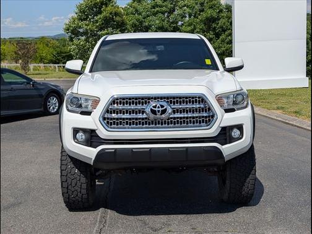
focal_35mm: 49
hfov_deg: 38.9
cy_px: 117
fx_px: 442
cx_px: 156
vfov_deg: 29.7
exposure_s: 1/3333
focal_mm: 6.9
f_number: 1.68
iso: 22
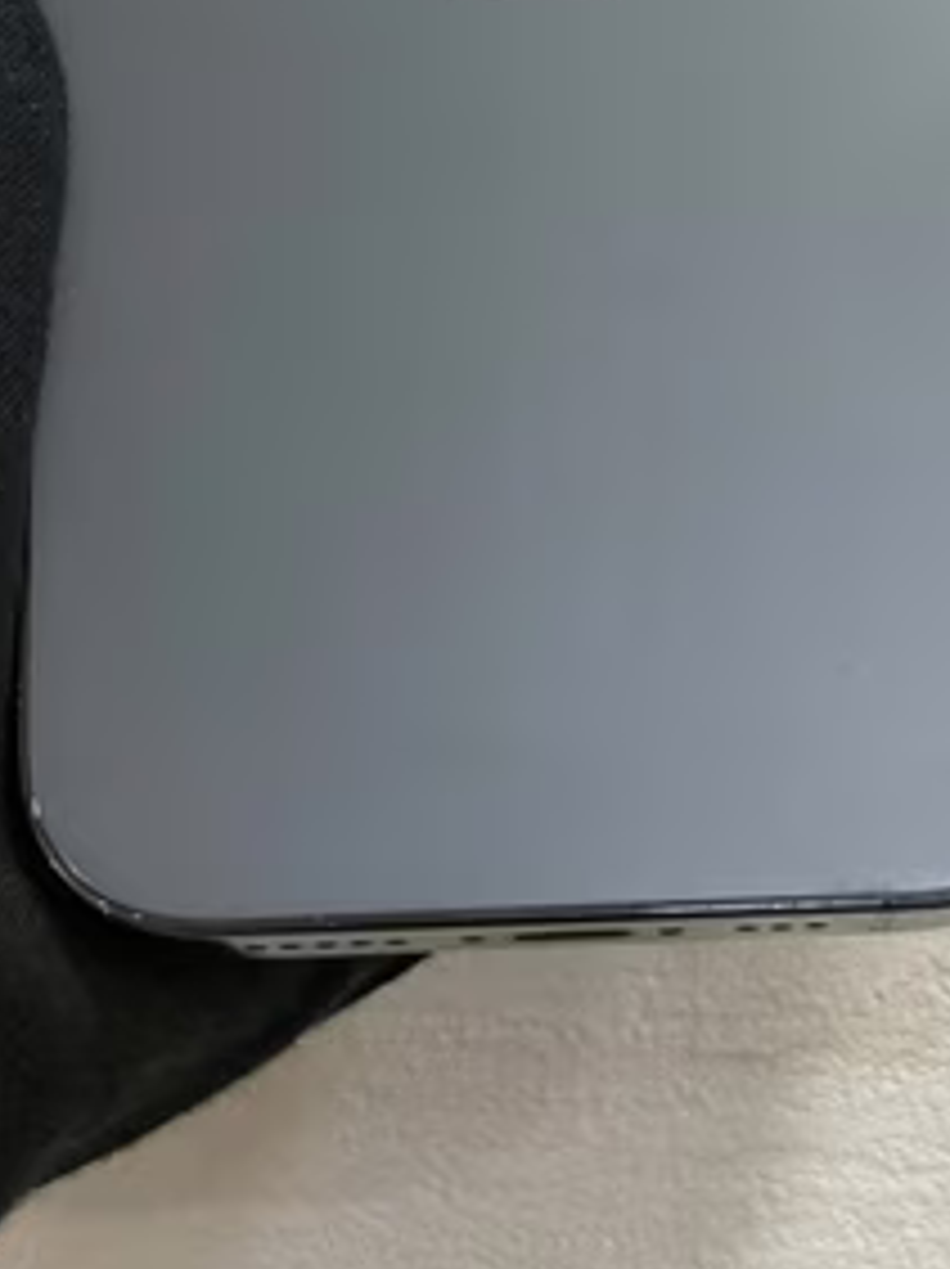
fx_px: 3995
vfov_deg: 17.5
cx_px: 617
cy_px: -72
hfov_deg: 13.5
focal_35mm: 109
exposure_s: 1/100
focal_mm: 6.76
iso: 100
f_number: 1.78
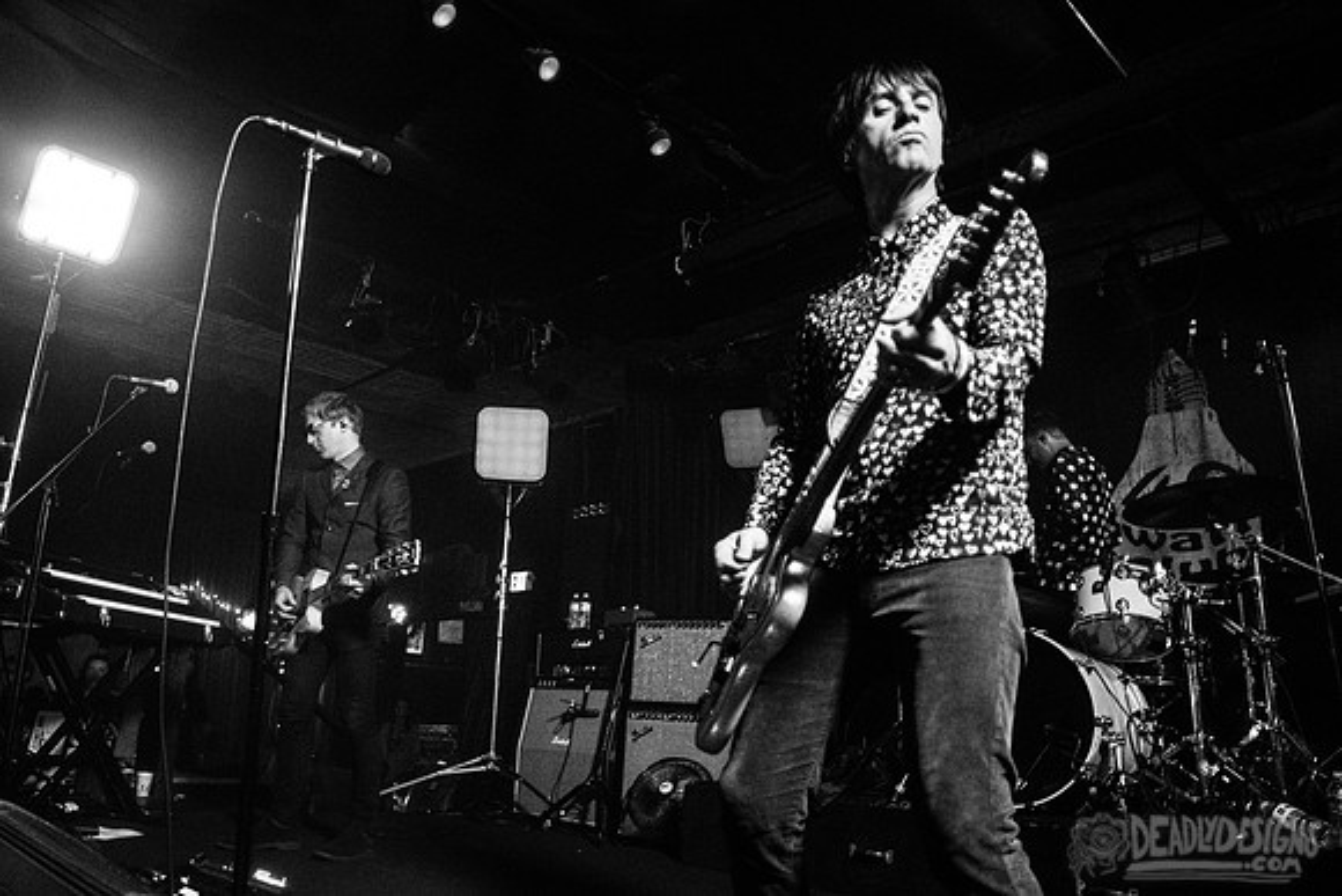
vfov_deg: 50.7
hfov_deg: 70.3
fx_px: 945
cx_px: 562
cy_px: 489
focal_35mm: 25
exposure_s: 1/160
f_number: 2.8
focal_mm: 20
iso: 2000
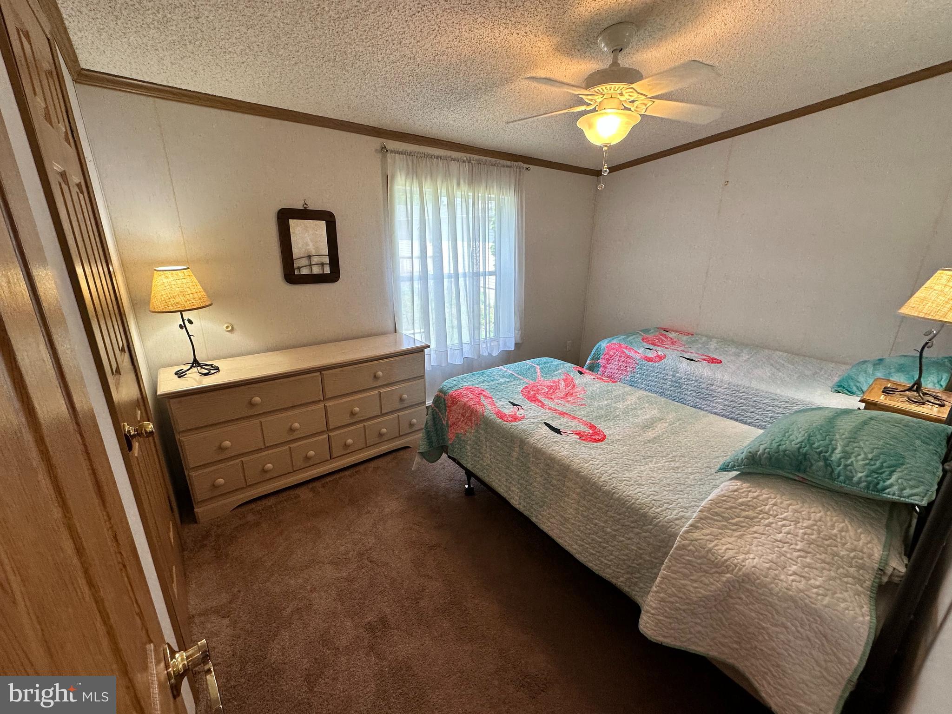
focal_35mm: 14
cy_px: 357
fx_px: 385
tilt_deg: -17.1
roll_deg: -1.2
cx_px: 476
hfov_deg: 102.1
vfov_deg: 85.7
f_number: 2.2
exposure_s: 1/120
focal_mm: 2.22
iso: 100
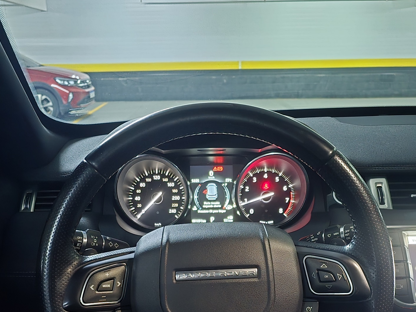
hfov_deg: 47.8
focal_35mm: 39
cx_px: 217
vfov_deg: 35.4
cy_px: 260
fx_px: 469
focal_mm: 6.3
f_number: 1.7
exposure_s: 1/15
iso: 3200
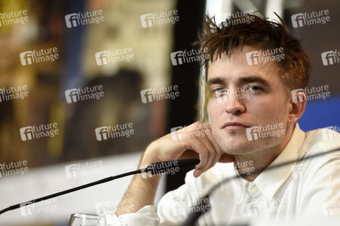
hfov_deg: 6.9
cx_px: 170
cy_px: 113
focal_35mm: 300
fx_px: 2831
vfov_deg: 4.6
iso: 1000
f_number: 3.5
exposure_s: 1/250
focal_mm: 200
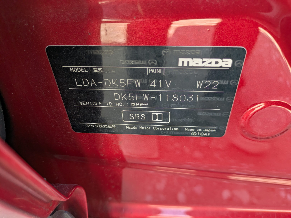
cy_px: 109
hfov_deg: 69.4
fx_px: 210
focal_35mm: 25
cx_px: 146
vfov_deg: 54.9
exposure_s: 1/100
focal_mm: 5.43
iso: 46
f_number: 1.89
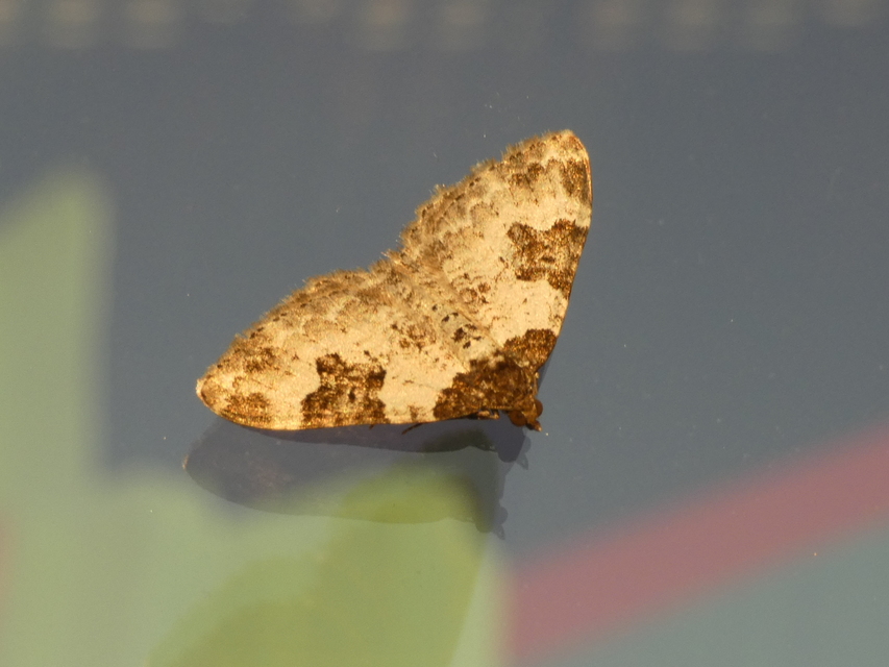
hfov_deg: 14.6
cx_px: 444
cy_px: 334
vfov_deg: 11.0
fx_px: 3468
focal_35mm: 135
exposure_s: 1/80
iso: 100
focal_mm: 24.2
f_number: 5.3
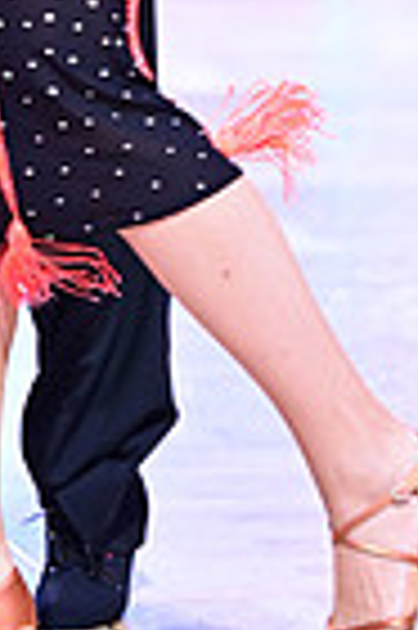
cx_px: -108
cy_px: -243
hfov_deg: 3.9
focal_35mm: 352
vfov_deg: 5.8
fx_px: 6145
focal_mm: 85
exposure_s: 1/320
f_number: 2.8
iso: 1600
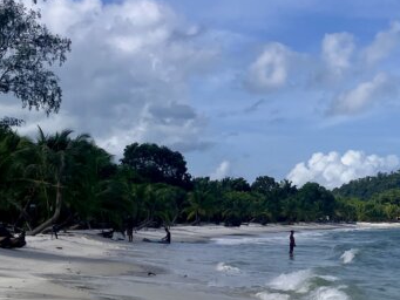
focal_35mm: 84
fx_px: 971
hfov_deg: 23.0
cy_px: 145
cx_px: 316
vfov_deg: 17.6
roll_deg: -0.5
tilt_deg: +6.6
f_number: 1.8
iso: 32
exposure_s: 1/4049
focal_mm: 3.99
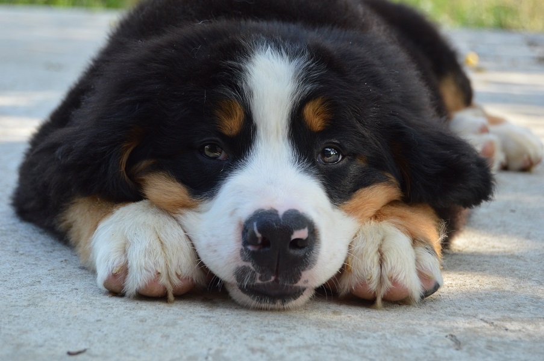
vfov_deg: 17.5
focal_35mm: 78
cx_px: 272
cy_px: 180
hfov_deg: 26.0
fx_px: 1177
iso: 640
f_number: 5.6
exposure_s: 1/500
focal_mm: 52
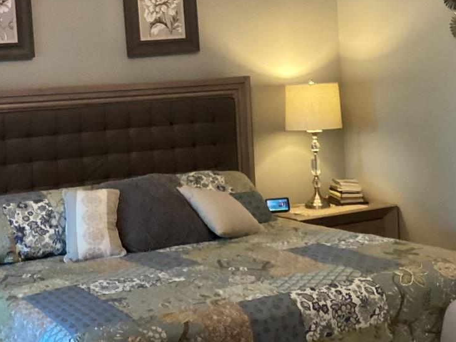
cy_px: 97
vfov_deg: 21.5
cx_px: 218
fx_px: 896
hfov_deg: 28.6
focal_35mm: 68
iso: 400
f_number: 2.4
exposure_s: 1/60
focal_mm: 3.3
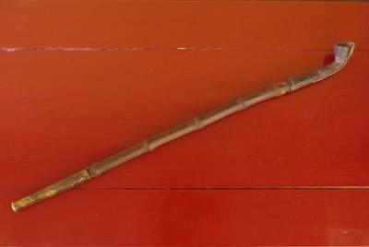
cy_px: 124
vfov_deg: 29.3
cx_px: 184
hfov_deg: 42.7
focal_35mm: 46
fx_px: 472
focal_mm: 30.63
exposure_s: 1/15
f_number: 5.6
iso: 1600
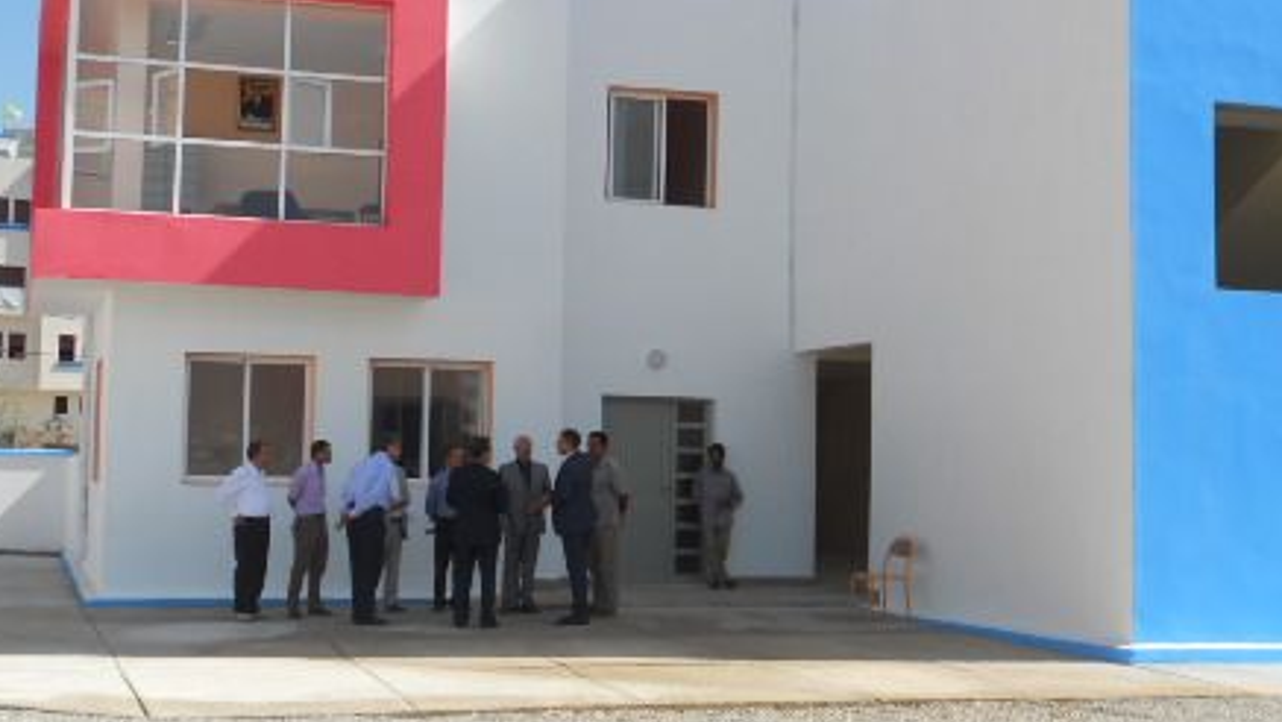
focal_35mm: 51
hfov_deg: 40.5
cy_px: 373
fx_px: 1734
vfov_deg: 23.5
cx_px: 543
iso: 80
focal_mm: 5.8
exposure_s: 1/800
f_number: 3.5
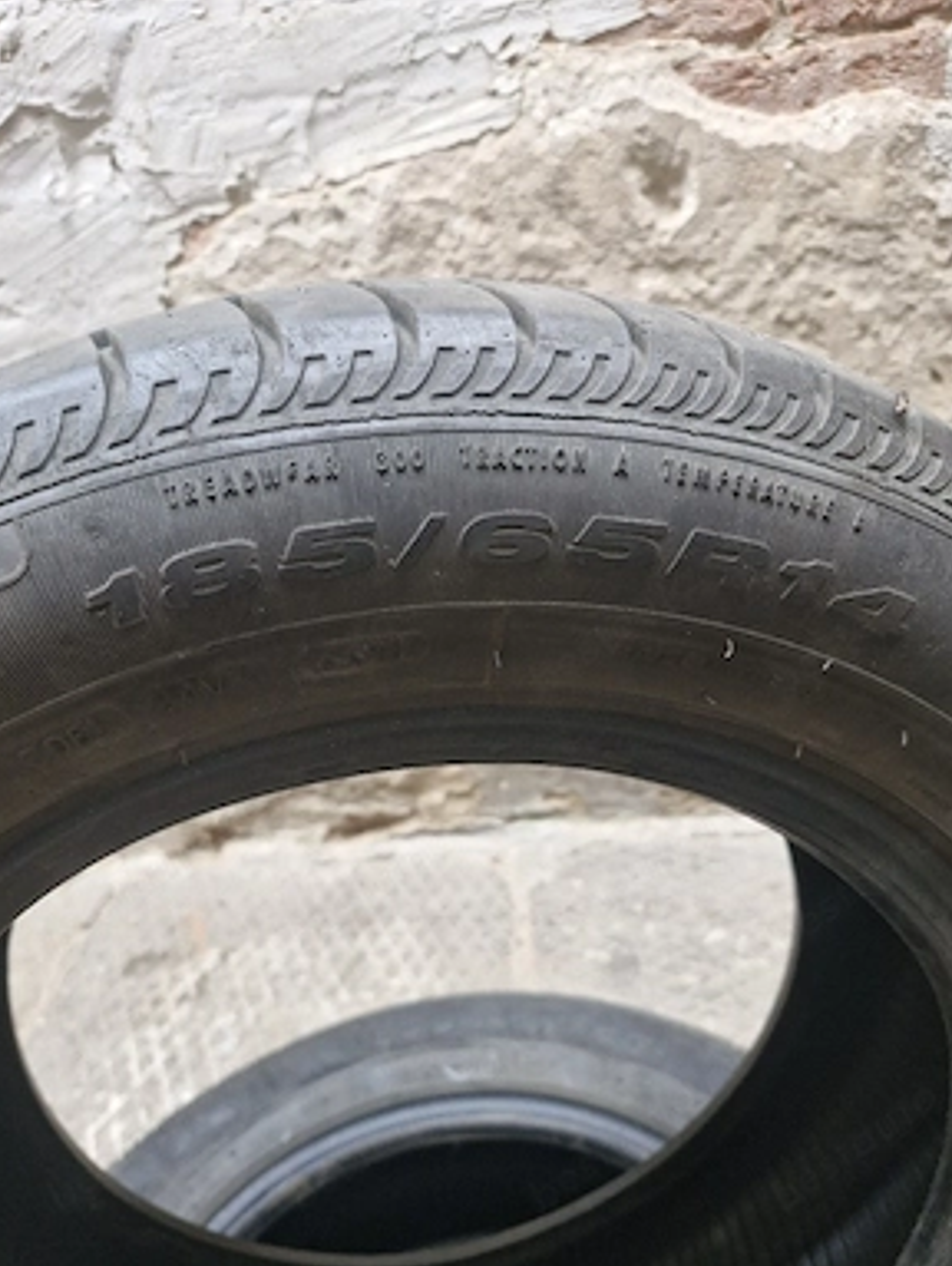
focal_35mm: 24
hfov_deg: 56.9
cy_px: 658
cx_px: 476
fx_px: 879
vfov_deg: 71.5
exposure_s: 1/100
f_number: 1.8
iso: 250
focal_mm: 5.54
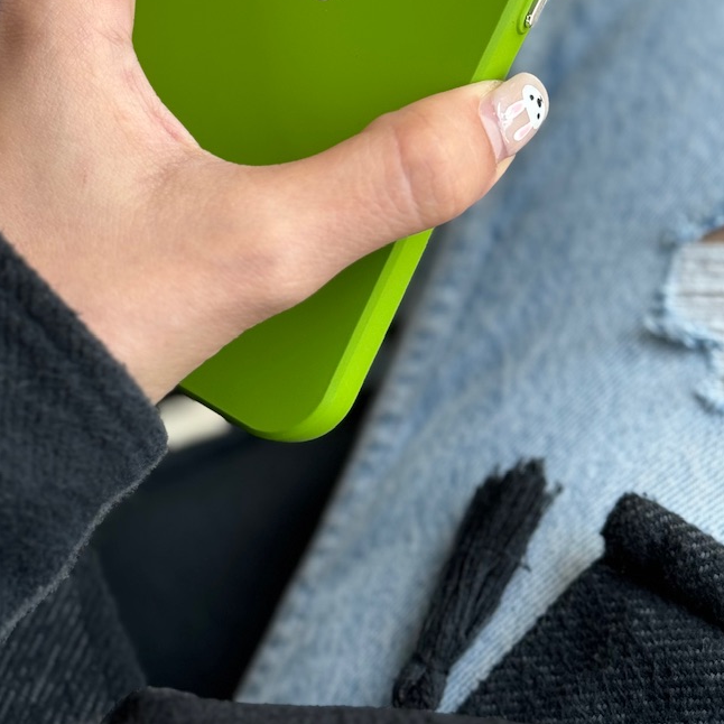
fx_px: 1988
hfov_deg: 20.6
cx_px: 247
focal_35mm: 84
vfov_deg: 20.2
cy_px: 56
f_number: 1.78
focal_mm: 6.86
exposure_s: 1/172
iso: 50
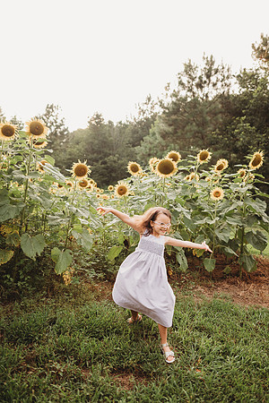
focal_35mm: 24
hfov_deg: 53.1
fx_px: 269
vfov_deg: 73.7
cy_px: 202
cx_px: 134
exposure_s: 1/320
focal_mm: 24
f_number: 2.2
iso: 125
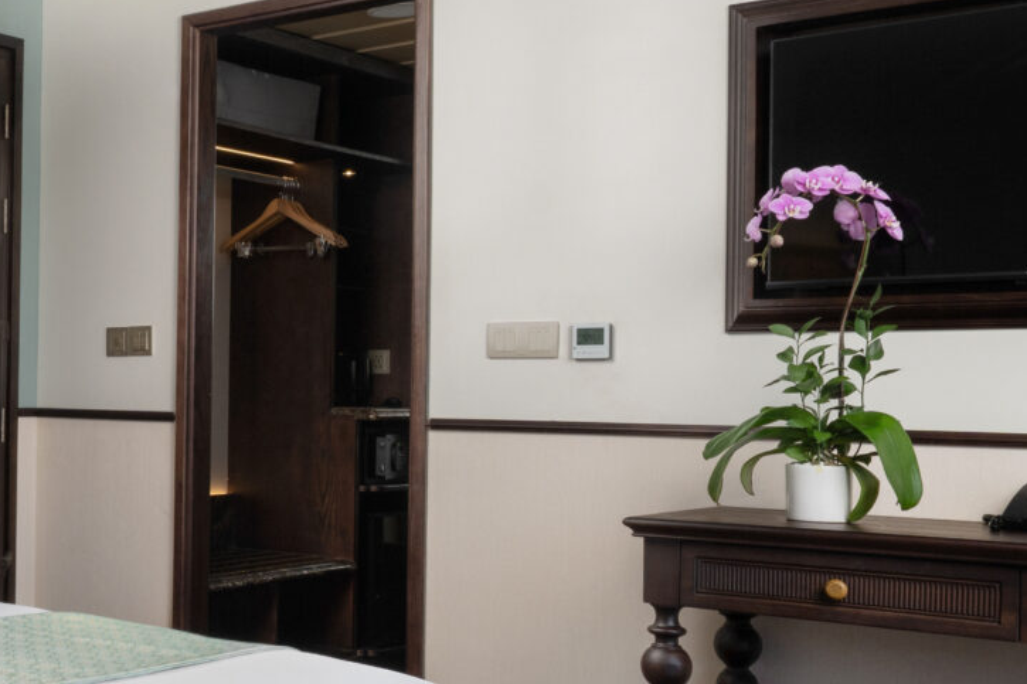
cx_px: -178
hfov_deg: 31.8
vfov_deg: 25.5
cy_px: 386
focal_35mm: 53
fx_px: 1512
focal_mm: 15
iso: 250
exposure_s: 1.3
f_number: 10
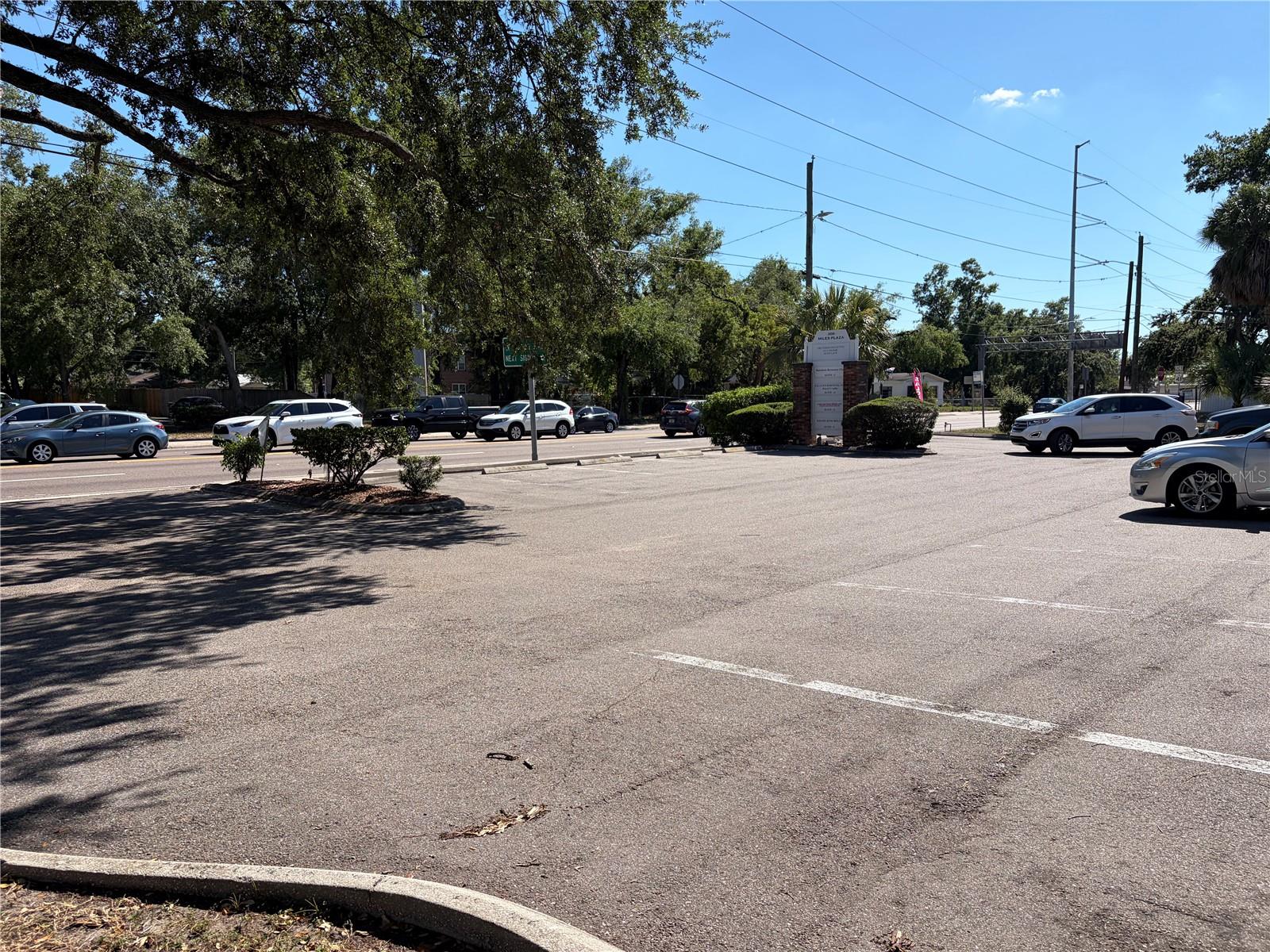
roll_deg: +0.0
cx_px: 635
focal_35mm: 26
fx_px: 954
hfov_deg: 67.3
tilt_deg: -5.3
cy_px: 476
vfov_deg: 53.1
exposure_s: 1/4950
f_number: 1.6
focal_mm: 5.96
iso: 64
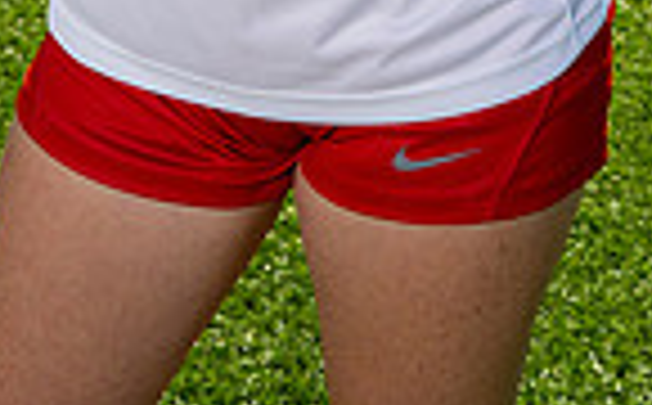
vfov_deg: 10.1
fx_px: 1969
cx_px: 328
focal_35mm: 111
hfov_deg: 18.8
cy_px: -594
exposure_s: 1/250
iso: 80
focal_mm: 35
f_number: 6.3
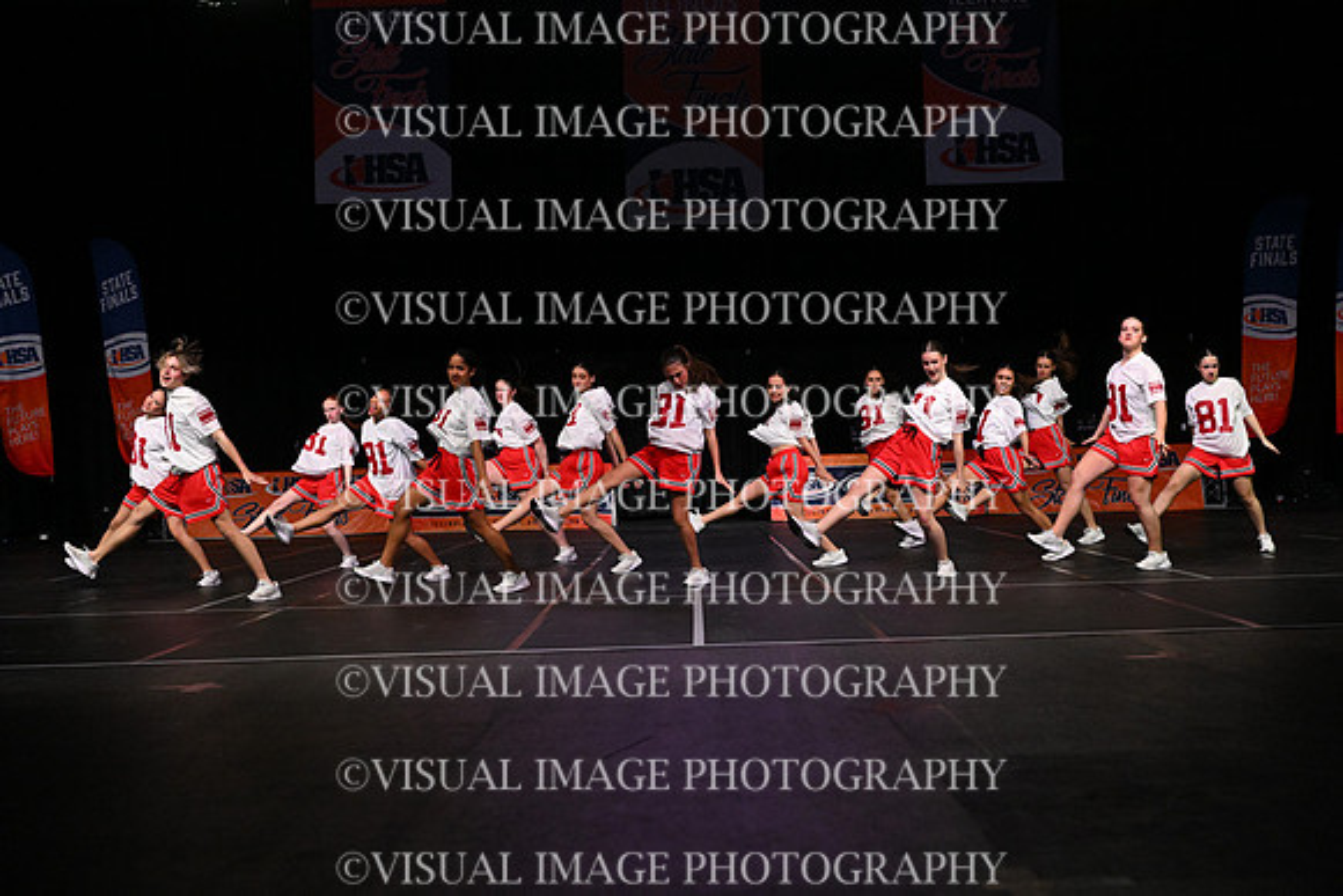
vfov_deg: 28.7
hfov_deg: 41.9
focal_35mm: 47
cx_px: 672
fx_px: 1754
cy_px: 448
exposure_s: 1/1000
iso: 8000
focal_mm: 47
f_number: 4
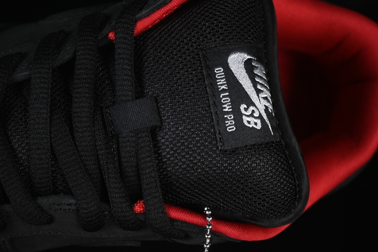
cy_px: 126
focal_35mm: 75
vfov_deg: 18.2
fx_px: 787
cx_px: 189
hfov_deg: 27.0
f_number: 6.3
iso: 160
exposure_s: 1/50
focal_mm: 50
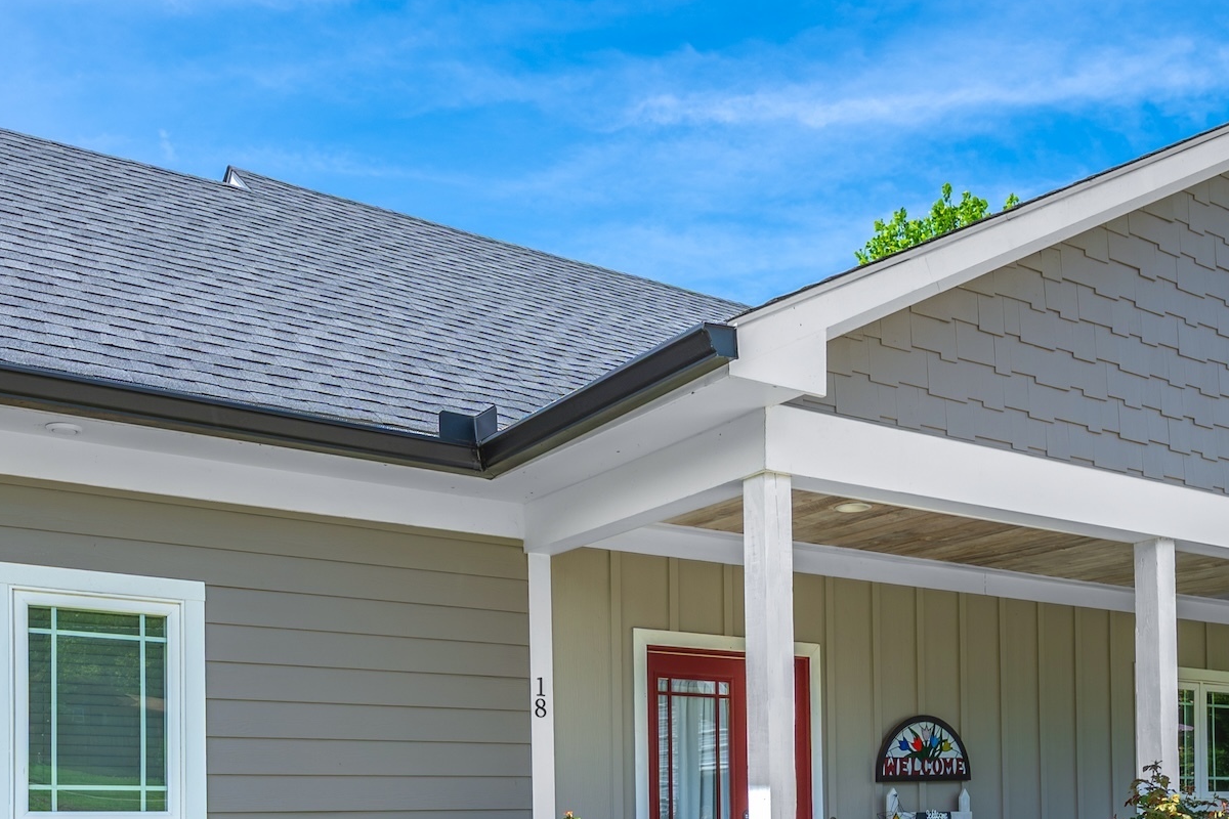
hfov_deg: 54.4
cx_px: 578
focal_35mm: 35
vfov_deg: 35.1
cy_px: 774
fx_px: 1195
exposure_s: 1/200
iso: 100
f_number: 8
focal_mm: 14
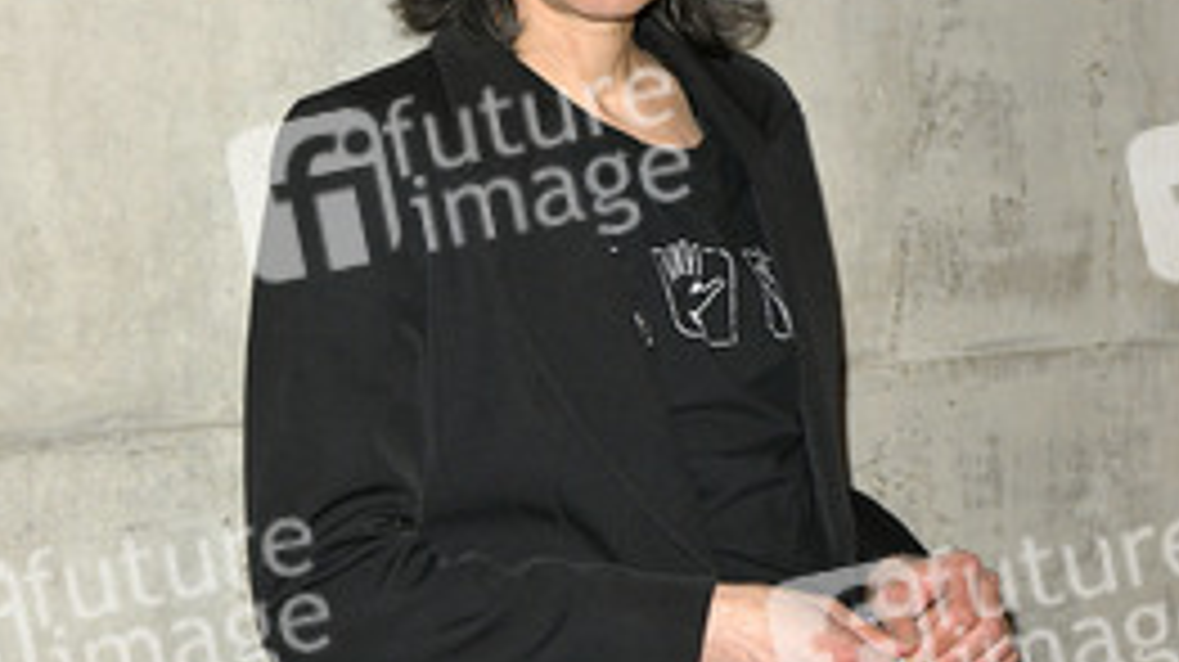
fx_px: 3093
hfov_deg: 21.6
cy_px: 401
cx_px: 590
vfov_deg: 12.2
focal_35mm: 99
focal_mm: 62
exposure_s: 1/250
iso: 3200
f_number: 5.6
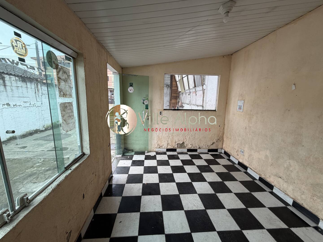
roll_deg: -1.1
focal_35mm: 14
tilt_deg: -9.4
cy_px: 121
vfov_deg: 85.7
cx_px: 162
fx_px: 131
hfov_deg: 102.1
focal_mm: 2.22
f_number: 2.2
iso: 80
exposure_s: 1/121
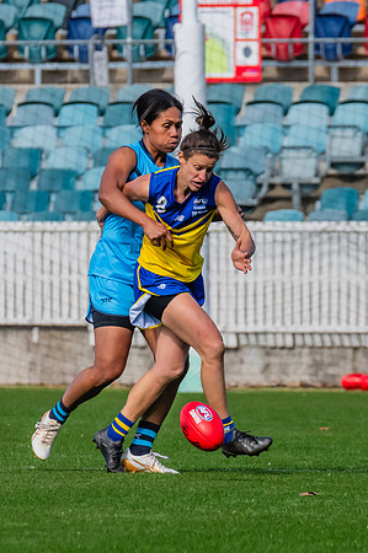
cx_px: 169
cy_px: 364
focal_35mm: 851
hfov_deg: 1.6
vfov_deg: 2.4
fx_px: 13079
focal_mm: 330
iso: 800
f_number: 9
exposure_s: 1/1250
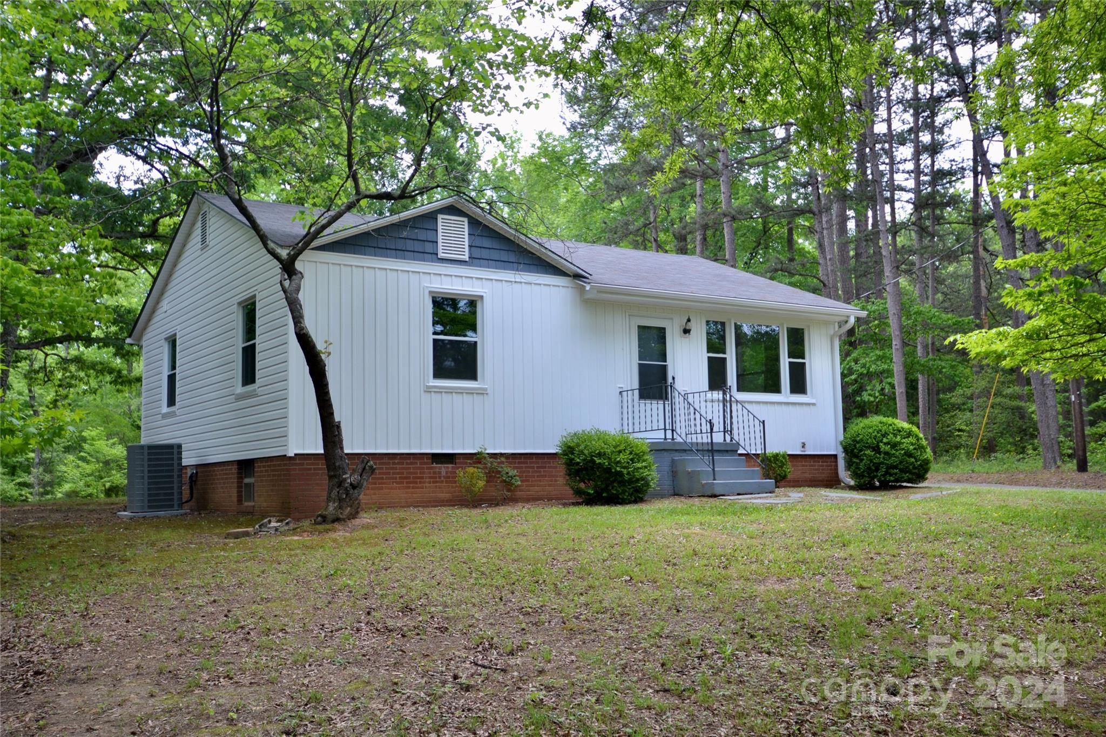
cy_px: 368
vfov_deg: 36.9
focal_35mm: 36
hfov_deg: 53.1
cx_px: 553
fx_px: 1106
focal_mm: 24
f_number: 5.6
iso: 220
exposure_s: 1/125
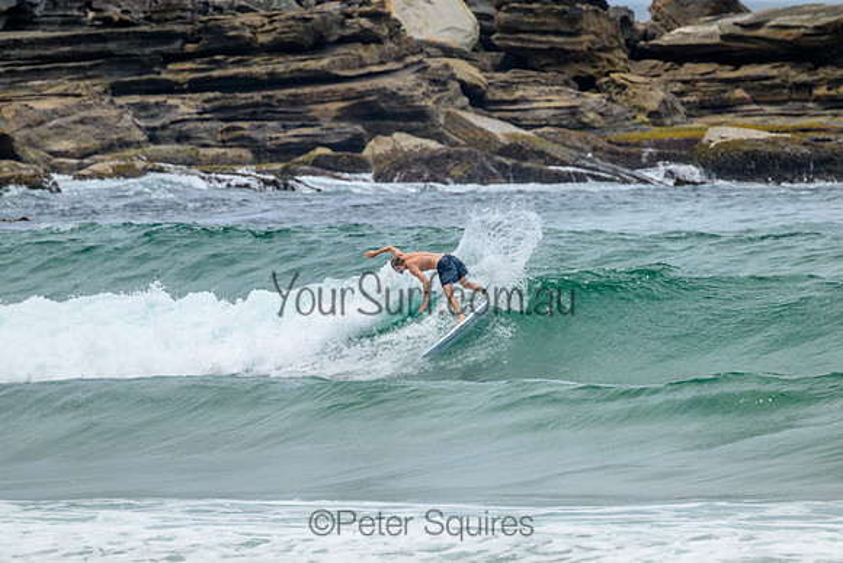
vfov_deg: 1.7
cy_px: 282
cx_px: 422
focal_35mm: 800
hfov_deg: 2.6
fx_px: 18737
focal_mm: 800
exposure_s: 1/2000
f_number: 11
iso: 1000
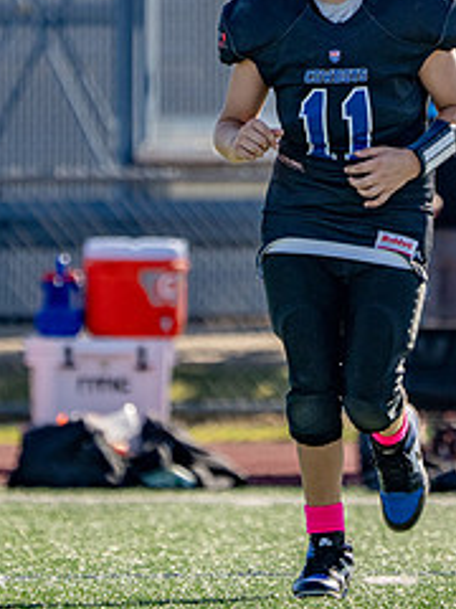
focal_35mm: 851
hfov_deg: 1.7
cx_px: 345
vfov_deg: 2.3
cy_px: 152
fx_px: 14947
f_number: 5.6
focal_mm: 285
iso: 320
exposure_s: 1/1600
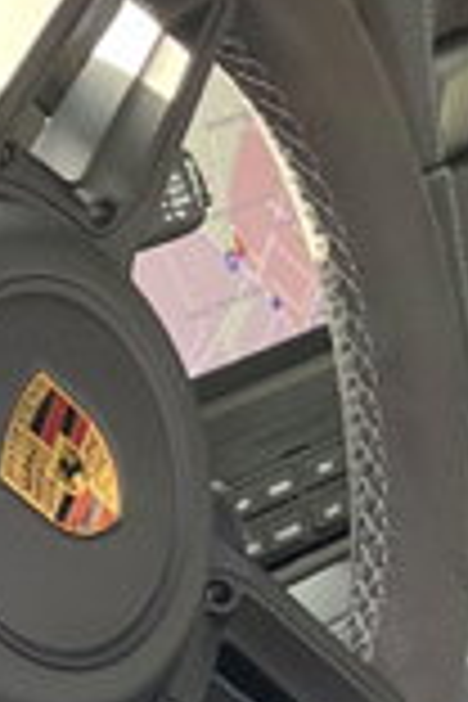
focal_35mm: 178
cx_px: 549
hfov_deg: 7.7
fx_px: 3471
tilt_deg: -32.3
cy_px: 1197
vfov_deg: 10.9
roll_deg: -0.3
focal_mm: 5.1
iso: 80
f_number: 1.6
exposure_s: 1/122
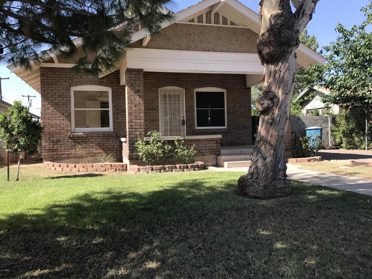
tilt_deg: +0.3
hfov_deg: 63.4
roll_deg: +2.0
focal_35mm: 28
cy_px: 140
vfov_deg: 49.7
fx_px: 301
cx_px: 186
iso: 20
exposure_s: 1/742
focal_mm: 3.99
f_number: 1.8
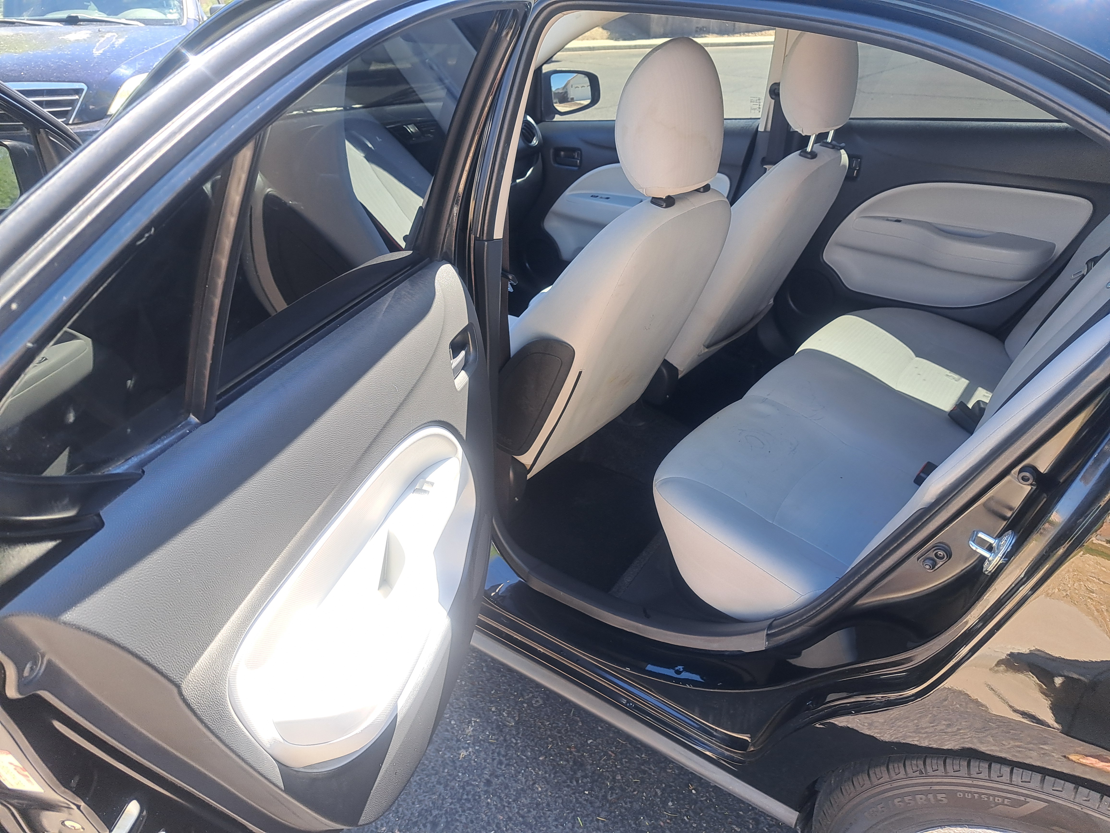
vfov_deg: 56.8
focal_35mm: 24
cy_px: 416
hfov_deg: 71.6
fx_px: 770
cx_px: 555
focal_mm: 5.23
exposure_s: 1/124
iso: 50
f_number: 1.8
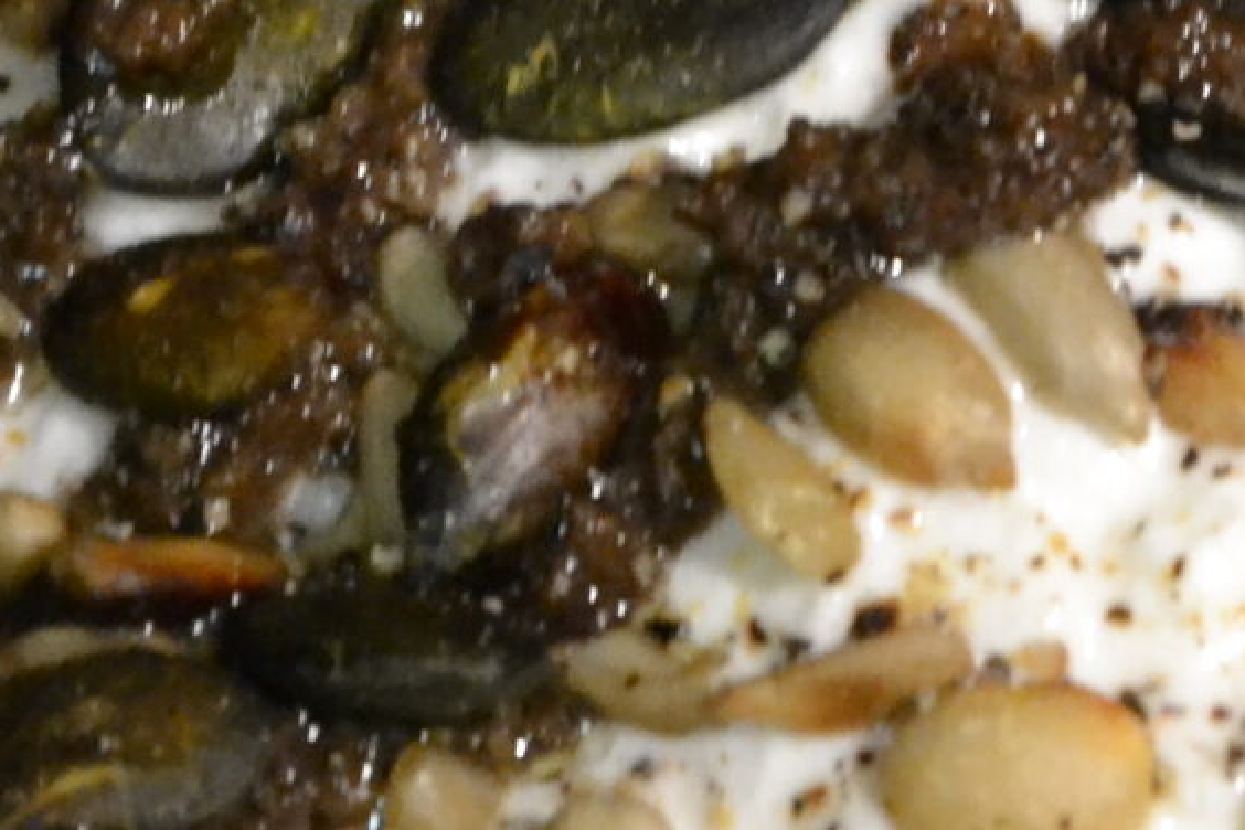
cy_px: 206
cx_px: 861
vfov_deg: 1.9
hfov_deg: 2.9
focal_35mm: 714
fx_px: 24700
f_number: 5.6
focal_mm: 105
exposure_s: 1/25
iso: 3200
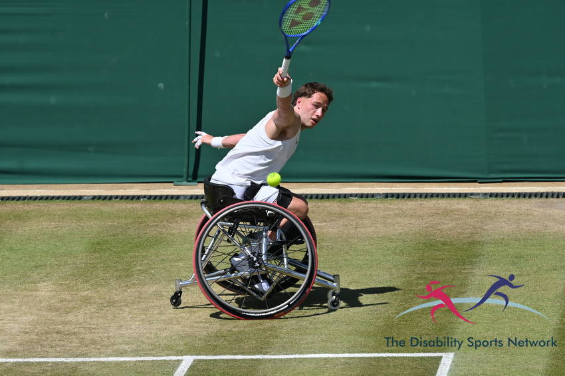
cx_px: 282
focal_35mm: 435
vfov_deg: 3.2
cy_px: 188
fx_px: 6824
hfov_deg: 4.7
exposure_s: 1/2000
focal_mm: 290
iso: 320
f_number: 8
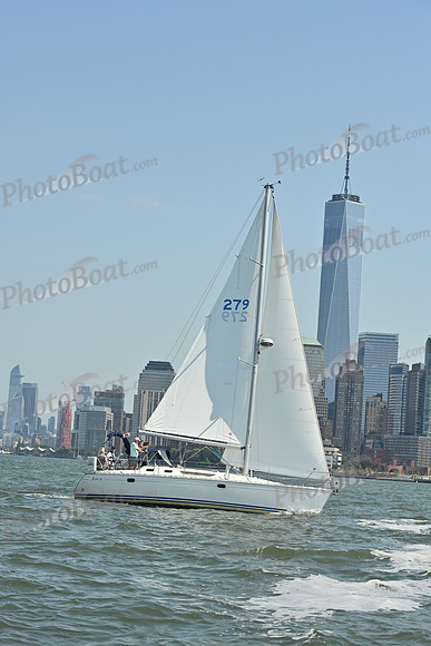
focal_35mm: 90
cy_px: 323
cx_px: 216
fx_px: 1615
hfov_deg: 15.2
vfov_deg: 22.6
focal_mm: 90
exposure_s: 1/1250
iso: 320
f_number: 10
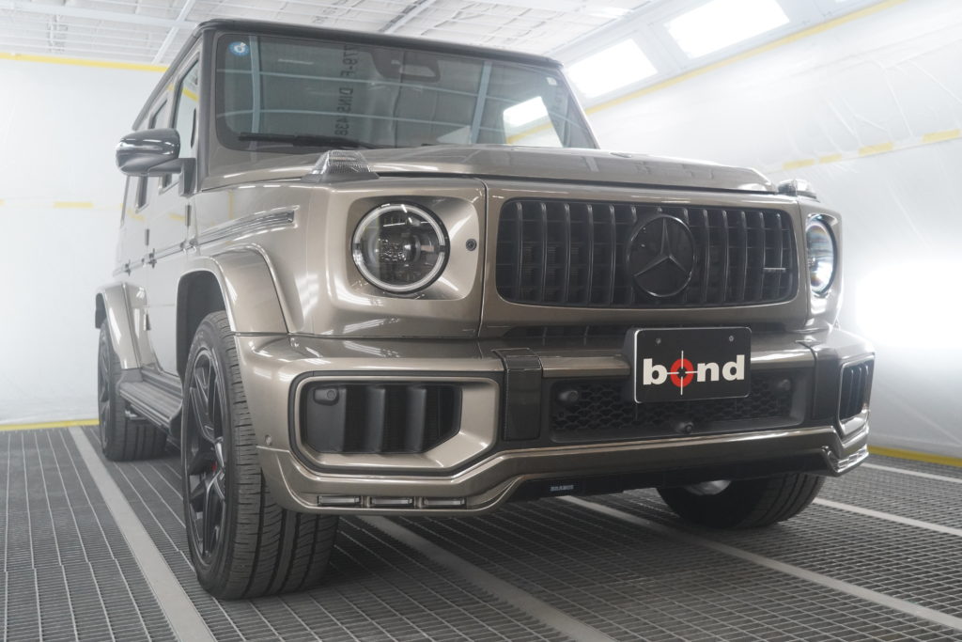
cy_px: 321
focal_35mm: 37
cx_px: 481
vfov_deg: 36.0
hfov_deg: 51.9
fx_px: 989
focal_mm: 37
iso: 6400
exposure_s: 1/160
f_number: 5
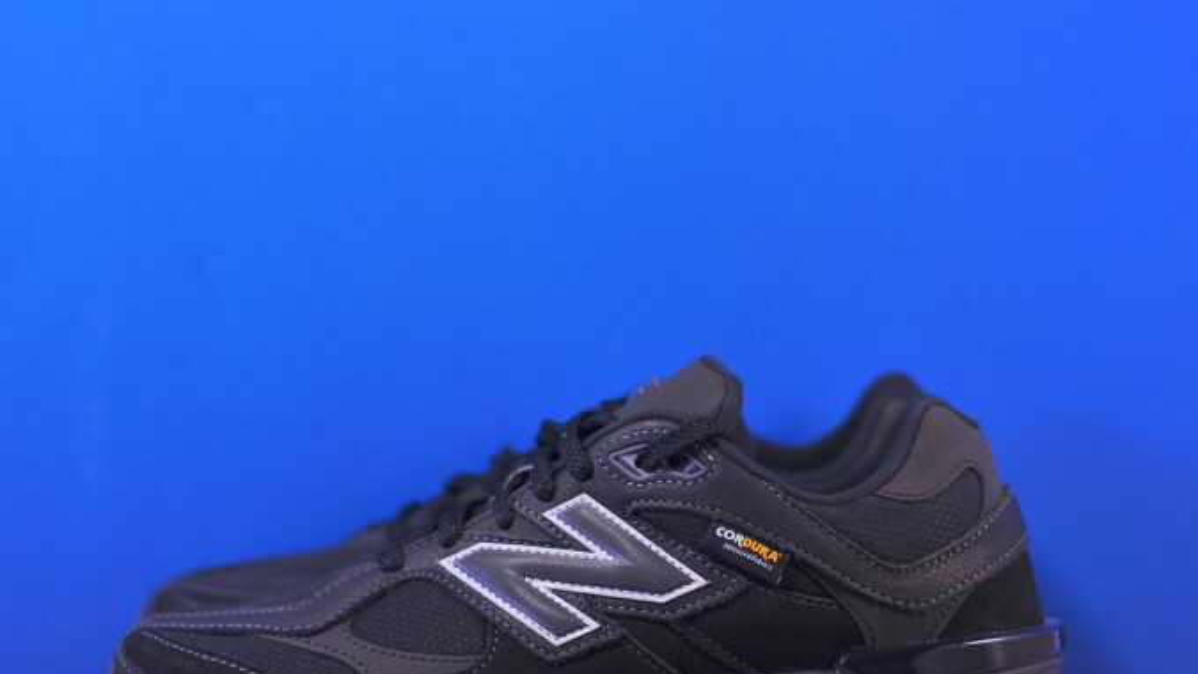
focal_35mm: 93
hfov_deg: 22.9
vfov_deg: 13.0
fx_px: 2955
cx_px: 595
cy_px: 443
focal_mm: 50
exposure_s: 1/320
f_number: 2.5
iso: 250
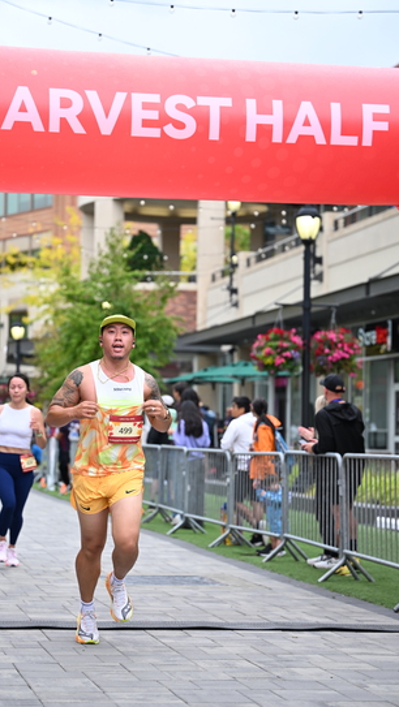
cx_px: 166
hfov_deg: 13.9
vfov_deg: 24.4
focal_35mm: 87
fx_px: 1634
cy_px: 357
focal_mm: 82
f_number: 2.8
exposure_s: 1/2000
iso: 640
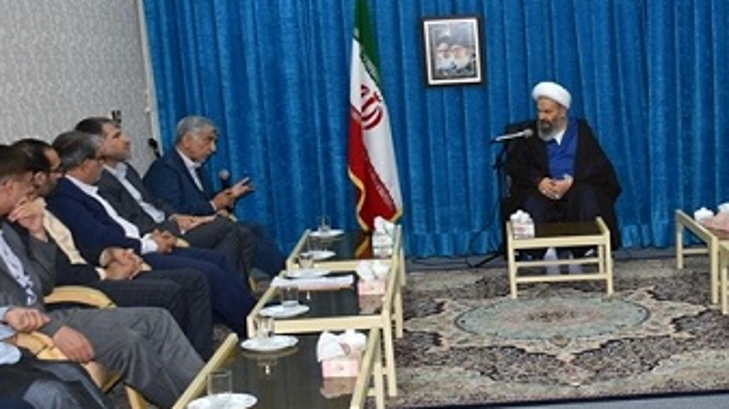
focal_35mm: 56
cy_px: 247
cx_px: 480
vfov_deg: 21.4
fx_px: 1082
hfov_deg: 36.9
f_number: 4
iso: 400
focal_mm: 20
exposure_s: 1/60
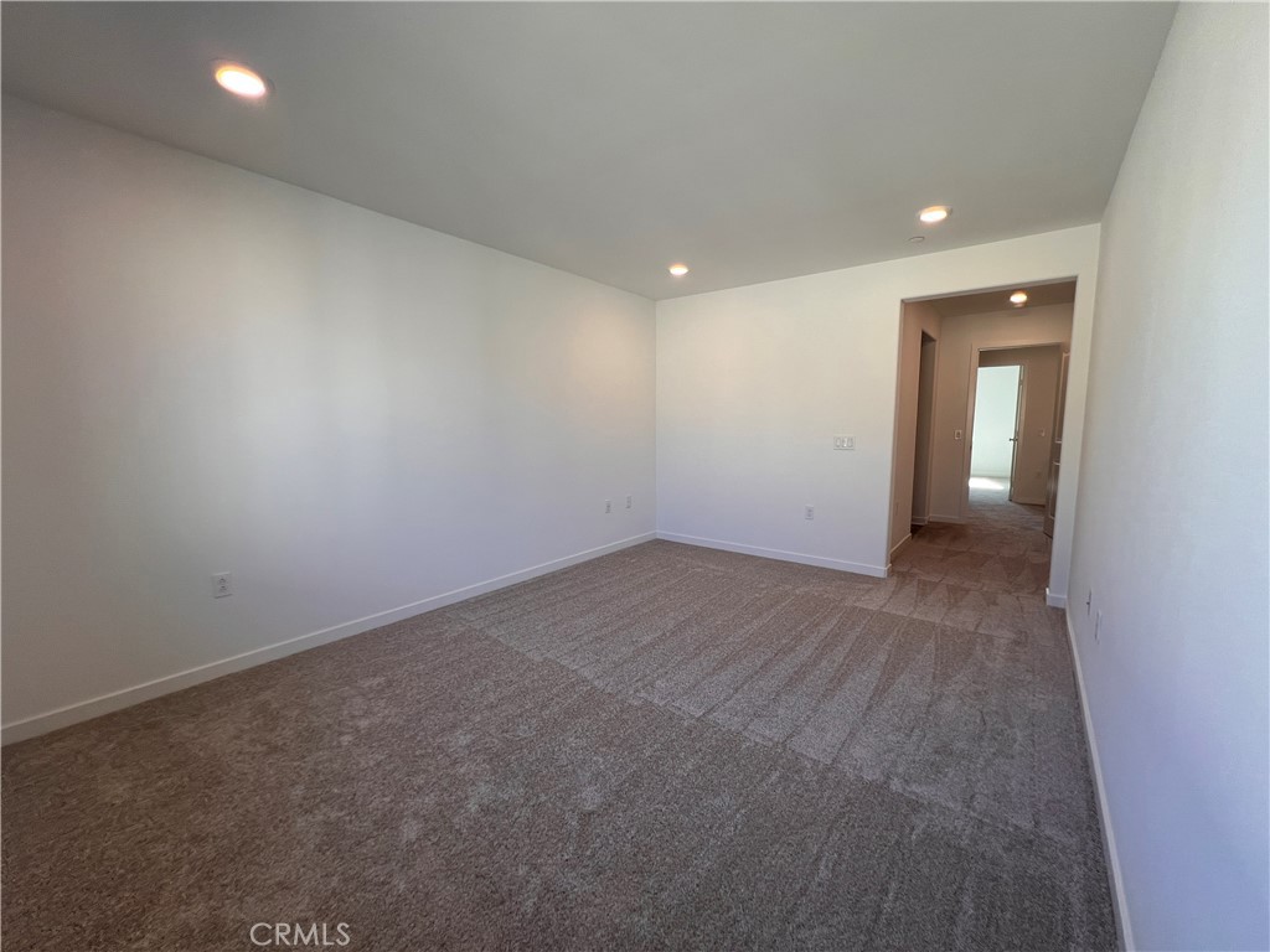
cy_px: 476
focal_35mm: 13
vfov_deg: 89.9
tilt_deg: -6.3
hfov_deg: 106.2
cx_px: 635
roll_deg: +0.4
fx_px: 477
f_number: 1.8
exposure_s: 1/120
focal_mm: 1.57
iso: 40
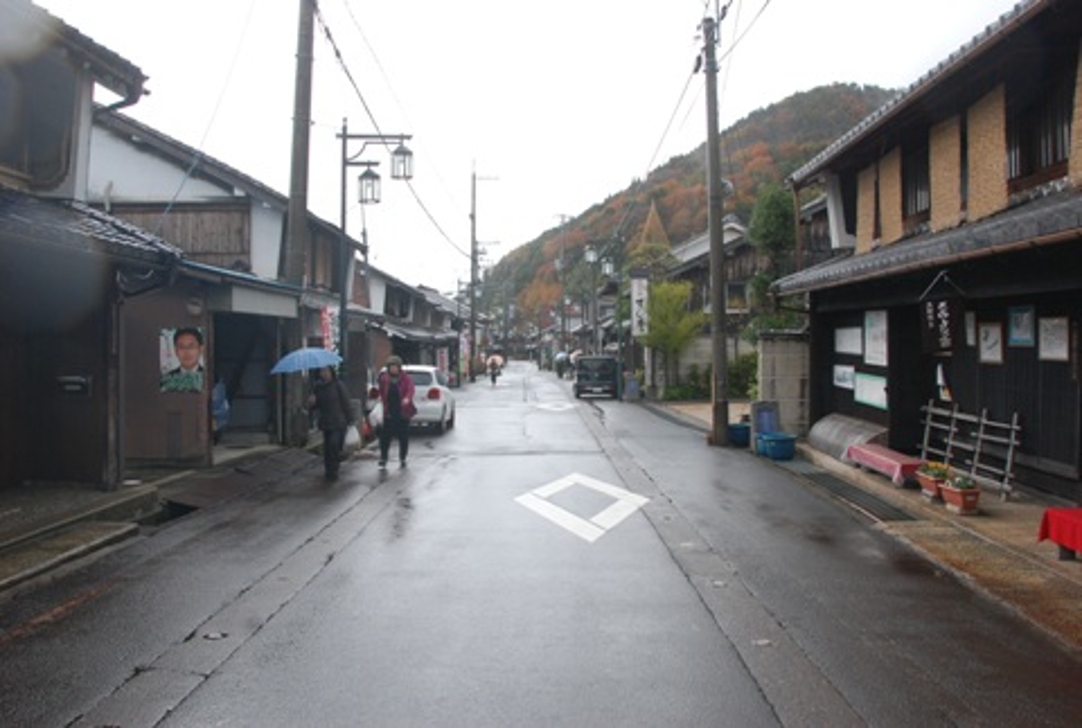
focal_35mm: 30
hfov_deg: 61.8
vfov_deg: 43.9
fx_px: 904
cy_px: 364
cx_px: 541
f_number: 7.1
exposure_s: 1/30
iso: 400
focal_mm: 20
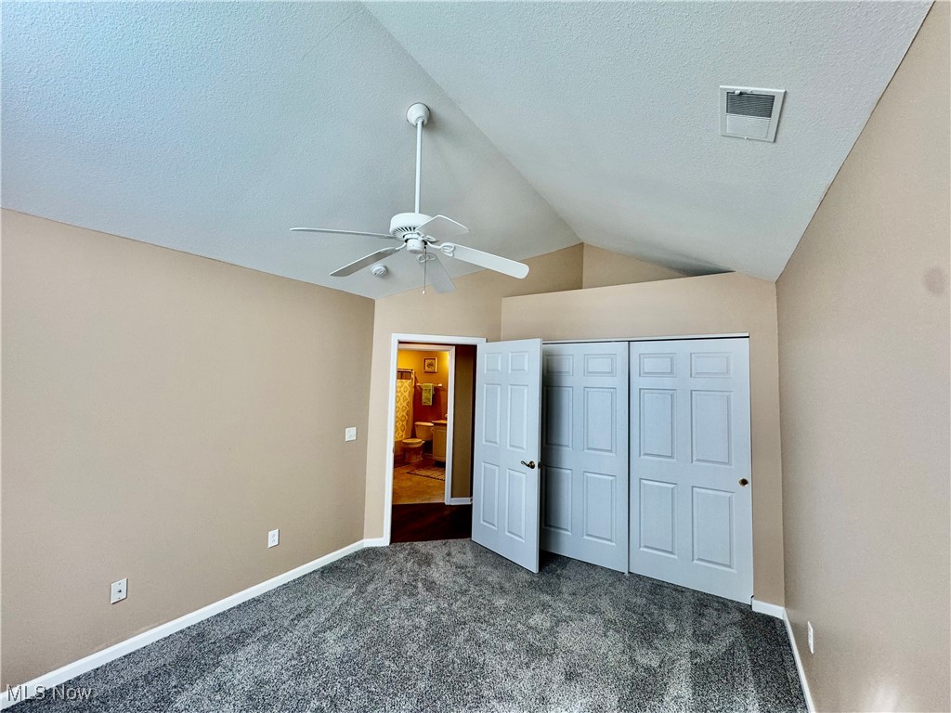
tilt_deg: +2.9
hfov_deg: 102.1
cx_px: 476
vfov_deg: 85.7
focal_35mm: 14
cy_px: 356
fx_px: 385
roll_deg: -1.5
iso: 125
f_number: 2.2
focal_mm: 2.22
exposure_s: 1/120
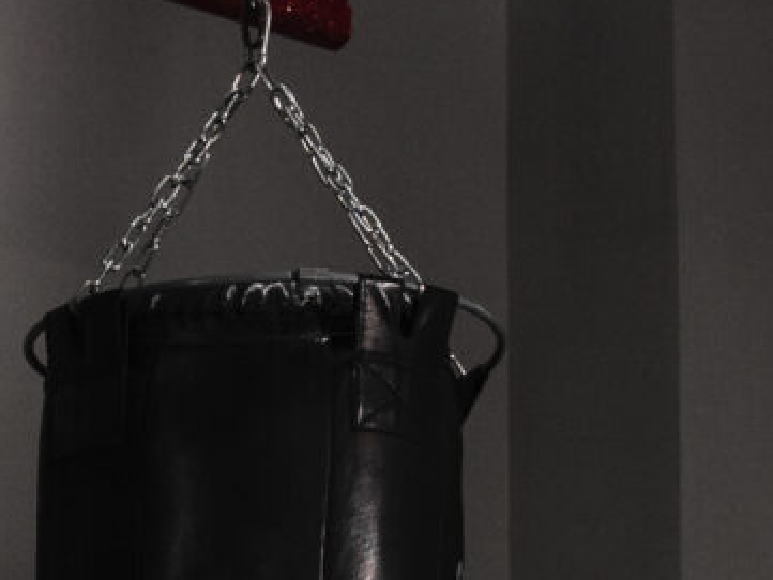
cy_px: 992
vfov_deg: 5.5
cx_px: 266
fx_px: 5942
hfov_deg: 7.4
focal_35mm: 266
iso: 640
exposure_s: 1/160
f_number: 3.5
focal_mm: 39
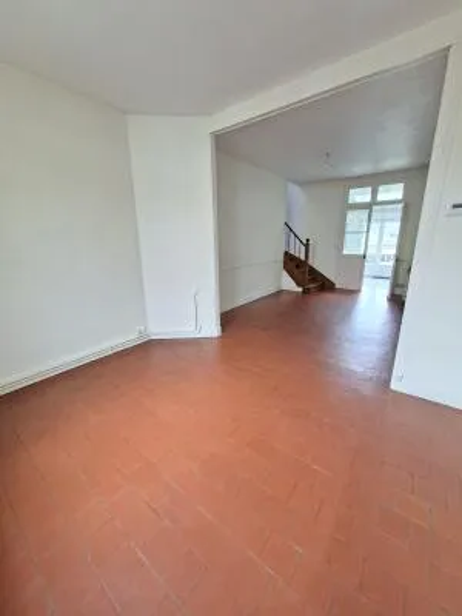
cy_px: 308
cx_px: 231
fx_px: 231
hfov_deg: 89.9
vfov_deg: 106.2
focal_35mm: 13
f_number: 2.2
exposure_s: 1/40
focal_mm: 1.74
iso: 100
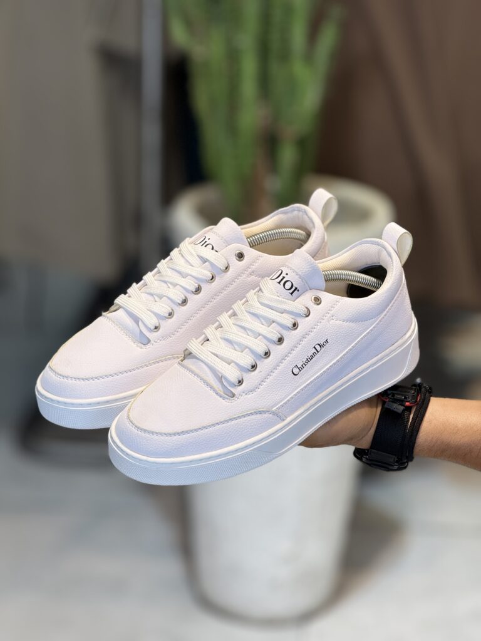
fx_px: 2223
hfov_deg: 12.3
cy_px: 320
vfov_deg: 16.4
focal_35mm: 120
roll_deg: -2.1
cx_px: 240
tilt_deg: -19.5
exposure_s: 1/102
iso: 64
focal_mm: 15.66
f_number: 2.8
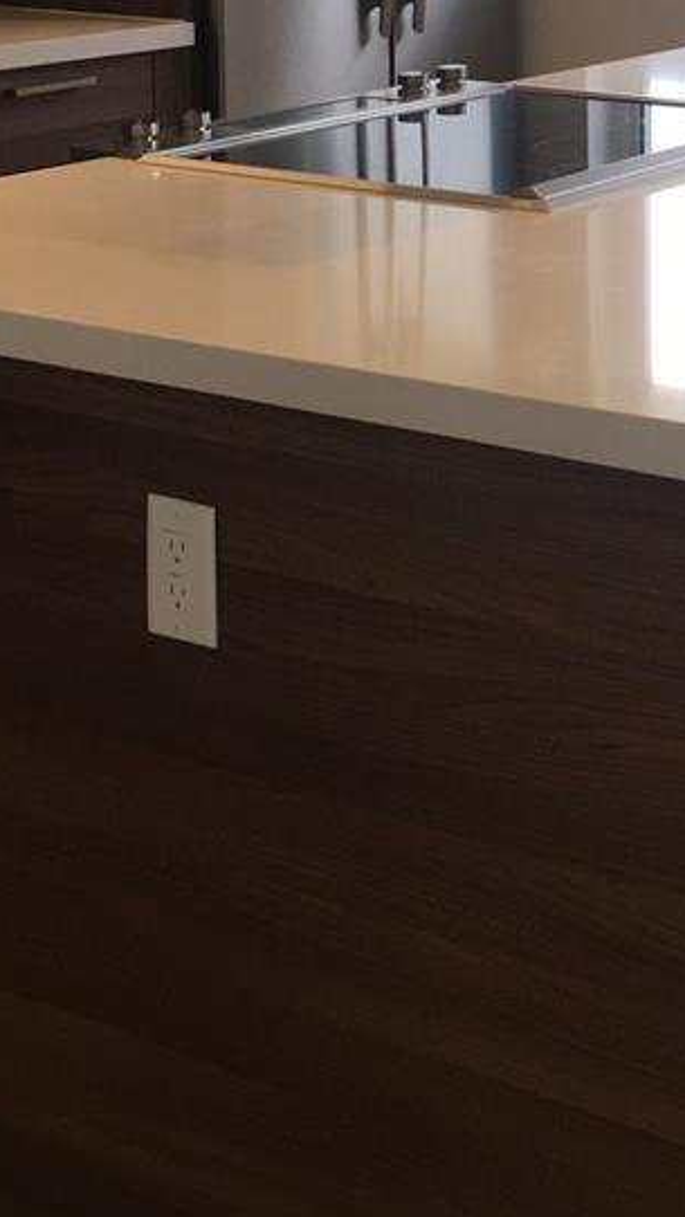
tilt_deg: -5.1
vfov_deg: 28.5
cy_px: 36
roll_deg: -0.5
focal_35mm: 70
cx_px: 701
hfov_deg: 16.8
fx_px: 2260
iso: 40
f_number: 2.2
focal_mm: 4.15
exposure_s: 1/60
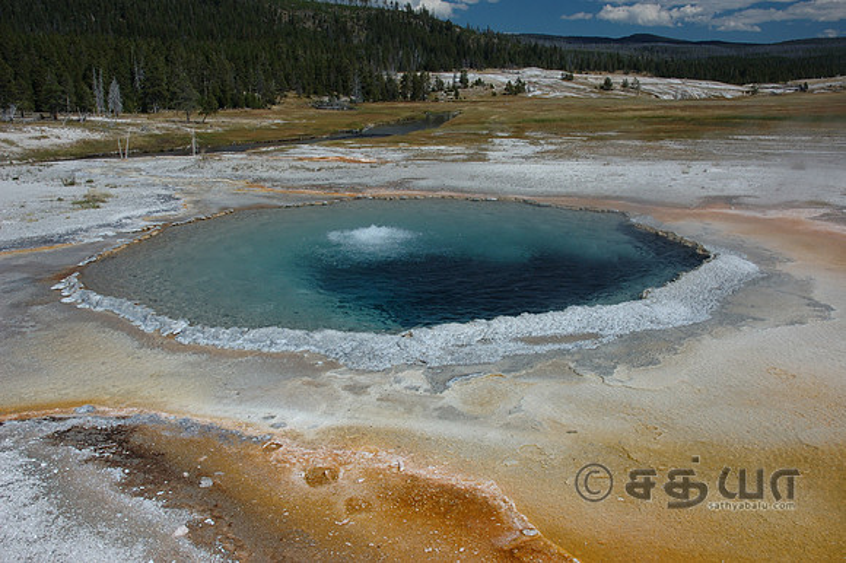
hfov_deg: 57.3
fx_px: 775
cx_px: 423
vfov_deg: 39.9
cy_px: 282
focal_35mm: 33
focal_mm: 22
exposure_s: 1/250
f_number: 8
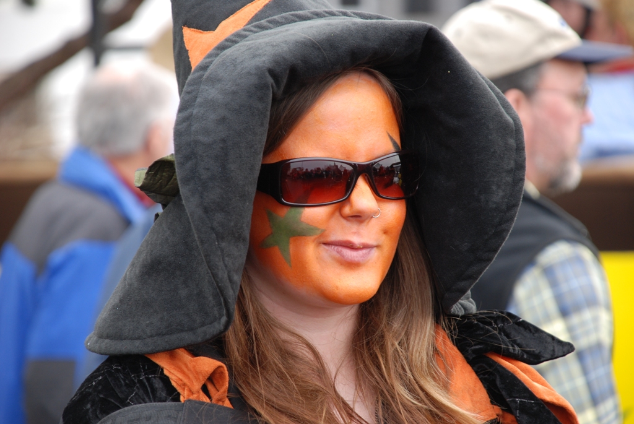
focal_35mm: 202
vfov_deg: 6.8
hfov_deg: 10.1
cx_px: 317
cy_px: 212
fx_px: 3570
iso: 220
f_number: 5.6
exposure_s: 1/125
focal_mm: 135
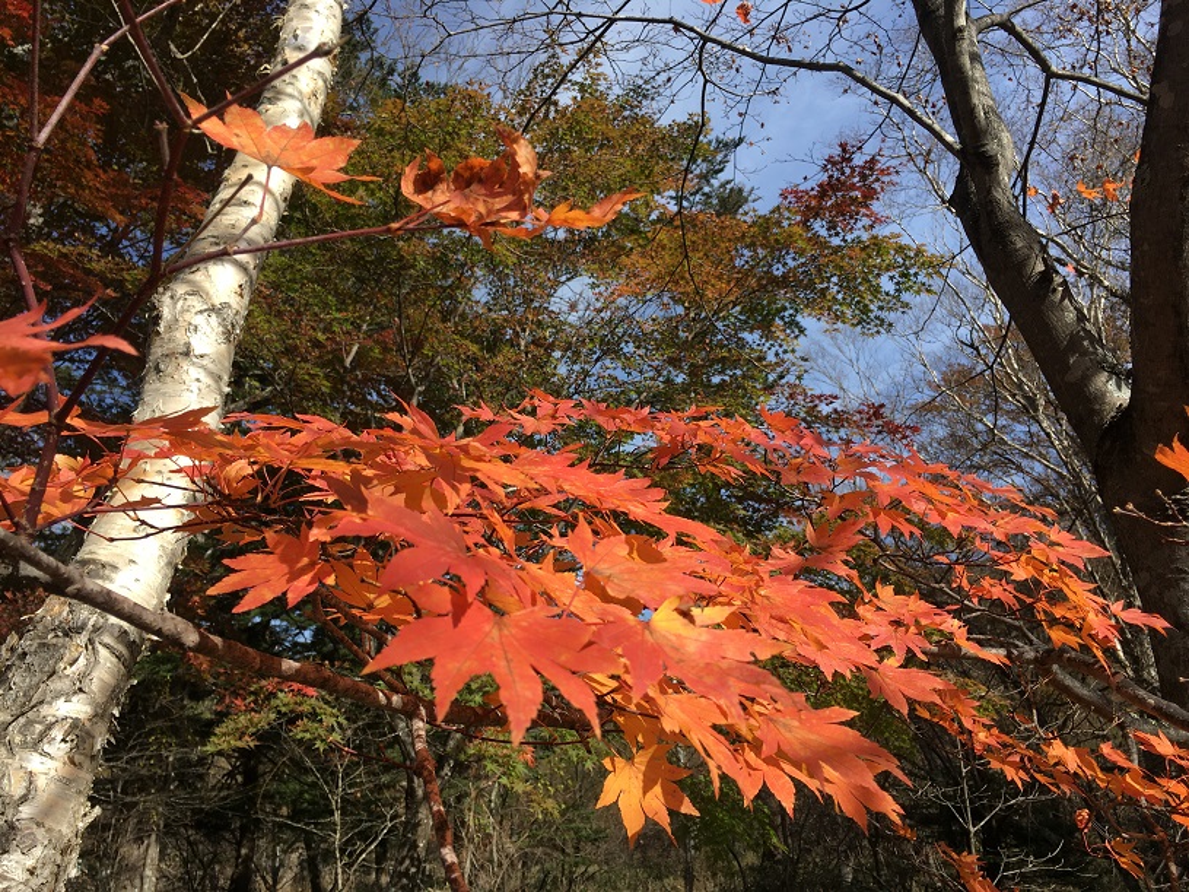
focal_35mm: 29
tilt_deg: +22.9
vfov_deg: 48.2
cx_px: 594
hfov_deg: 61.7
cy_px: 446
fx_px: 996
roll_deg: +4.3
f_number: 2.2
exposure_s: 1/927
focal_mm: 4.15
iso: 25
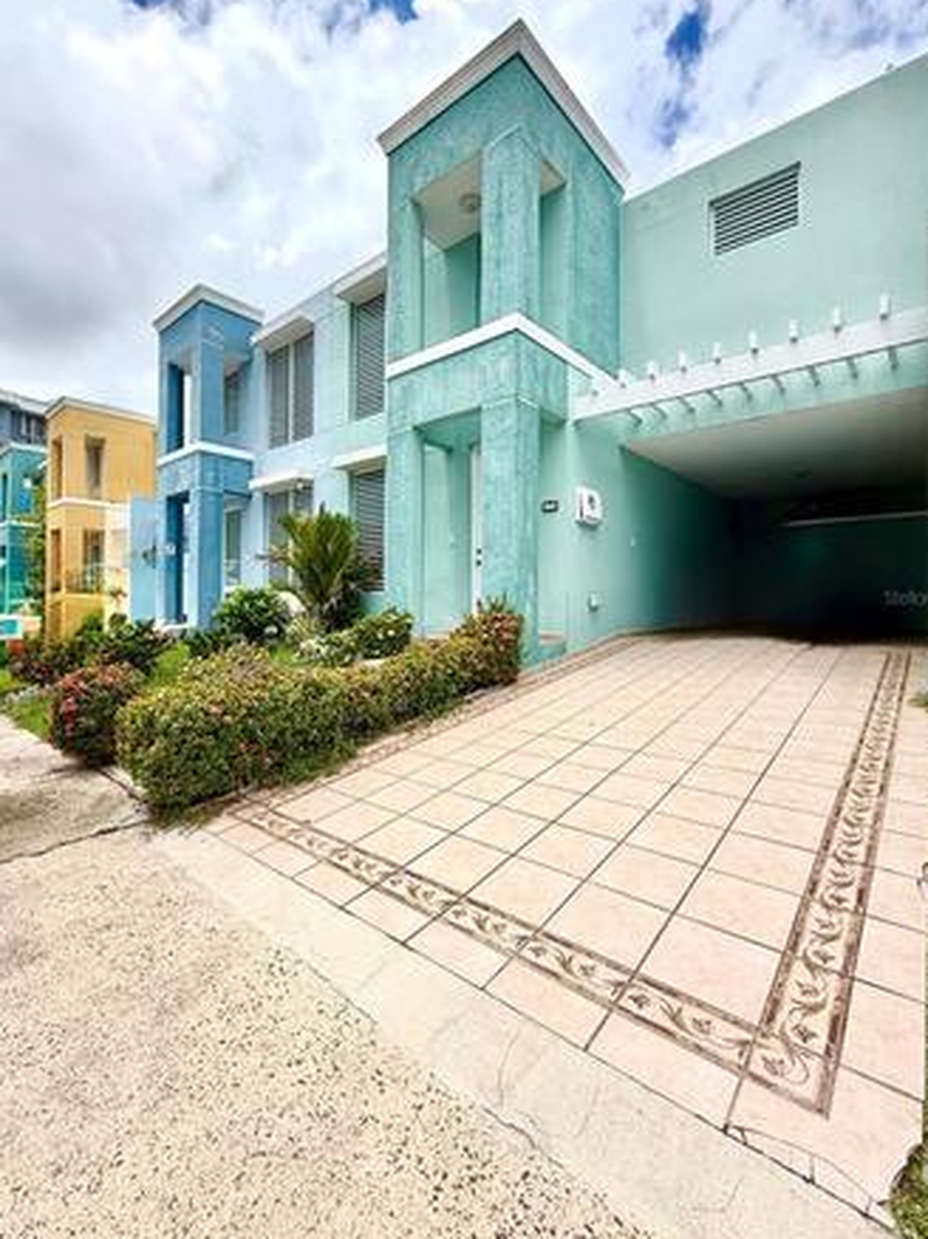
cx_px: 437
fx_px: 572
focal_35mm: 16
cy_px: 597
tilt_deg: +1.7
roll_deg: -0.6
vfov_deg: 94.5
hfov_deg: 78.0
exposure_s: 1/2410
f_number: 2.2
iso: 64
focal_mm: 2.22
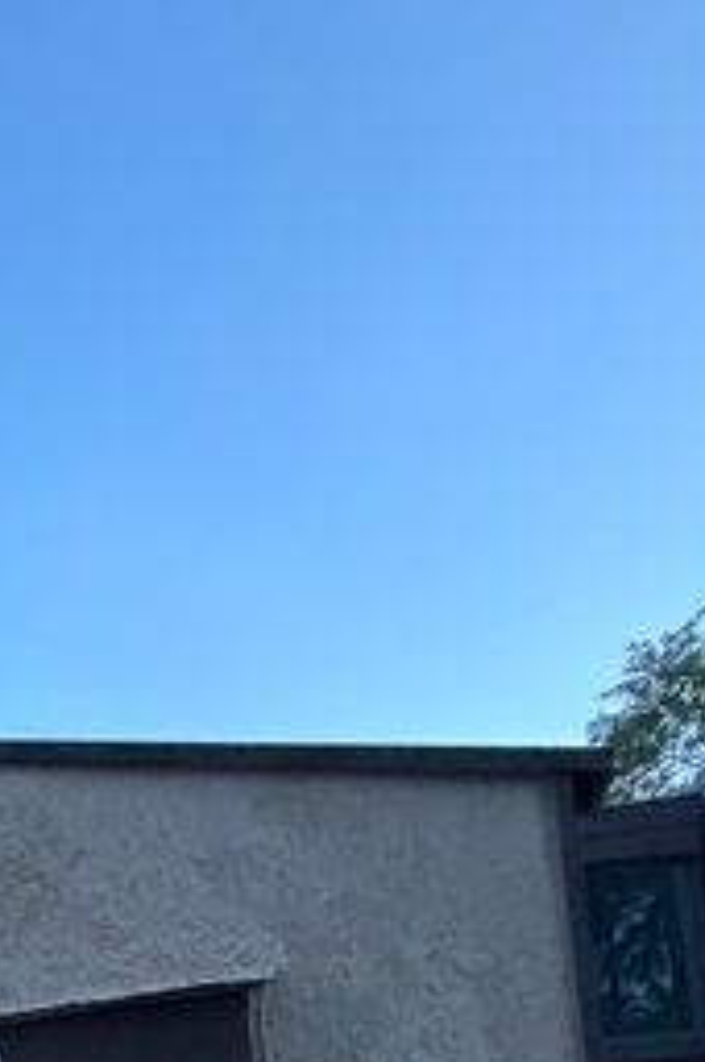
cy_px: 1176
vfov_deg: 40.6
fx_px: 1119
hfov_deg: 30.1
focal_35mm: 38
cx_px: -133
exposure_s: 1/60
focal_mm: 2.22
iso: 1000
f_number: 2.2
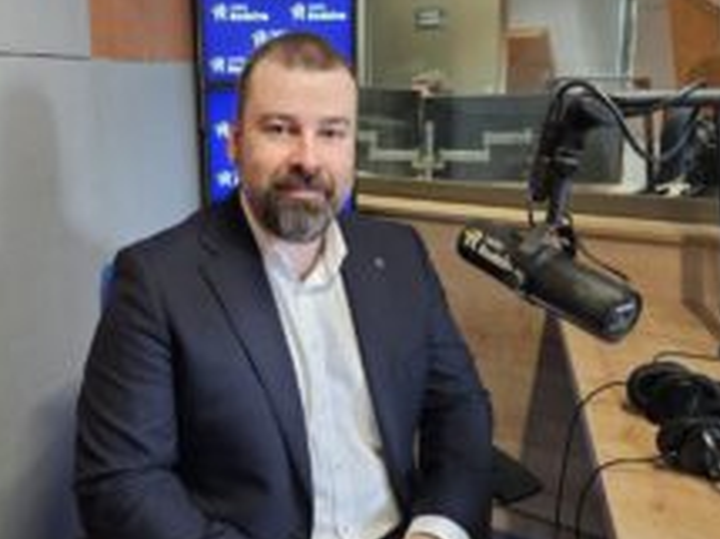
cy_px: 244
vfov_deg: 37.7
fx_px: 790
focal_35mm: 38
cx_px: 310
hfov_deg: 48.9
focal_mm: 5.4
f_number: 1.8
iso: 500
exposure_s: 1/50
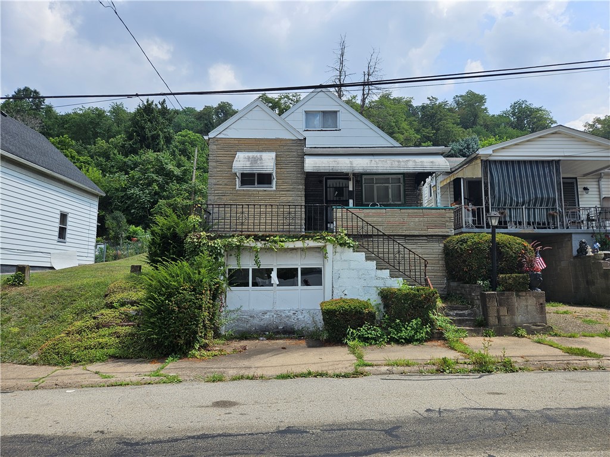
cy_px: 228
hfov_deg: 73.9
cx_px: 305
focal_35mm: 23
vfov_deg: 58.9
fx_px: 405
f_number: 1.8
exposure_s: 1/2066
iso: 25
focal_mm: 5.4
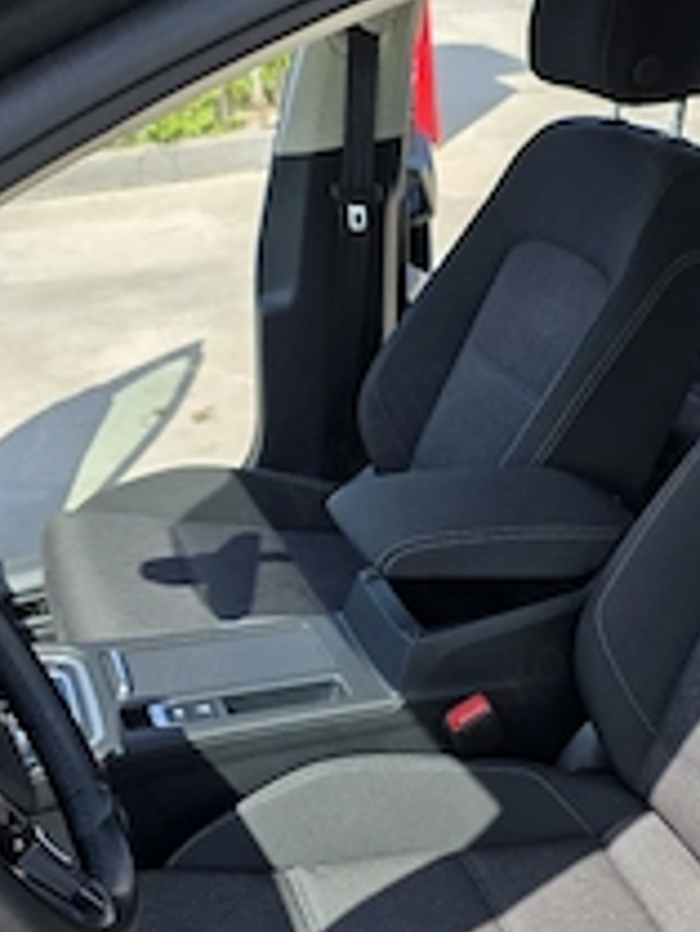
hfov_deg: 32.4
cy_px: 455
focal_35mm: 44
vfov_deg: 42.9
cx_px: 513
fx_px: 1185
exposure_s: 1/2500
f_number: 1.7
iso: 80
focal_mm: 6.3
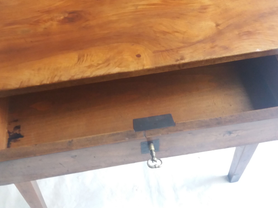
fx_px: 377
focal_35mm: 47
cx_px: 138
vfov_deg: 30.6
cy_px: 67
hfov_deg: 40.4
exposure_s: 1/25
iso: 160
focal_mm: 3.7
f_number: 1.9
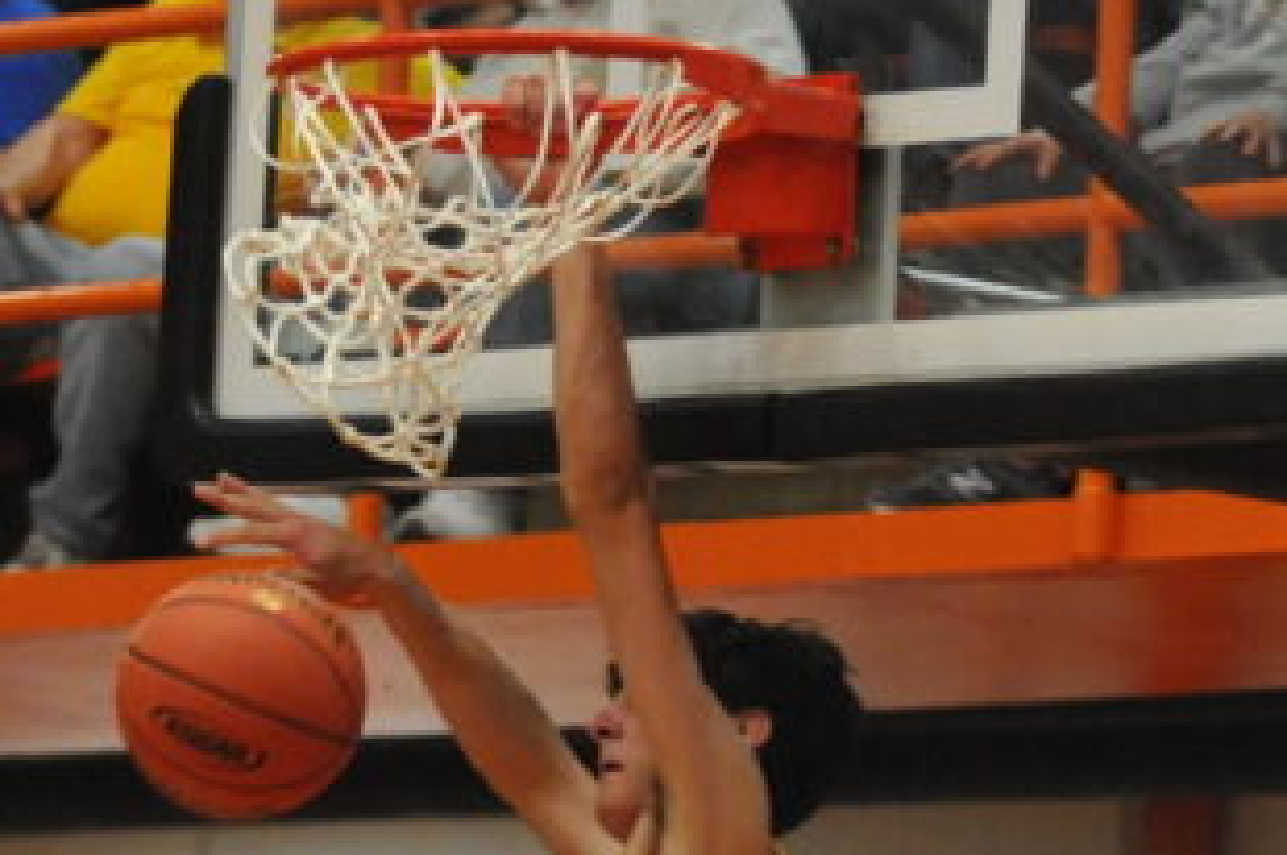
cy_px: 1303
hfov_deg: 5.9
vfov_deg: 3.9
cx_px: 527
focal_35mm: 347
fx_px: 12392
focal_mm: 105
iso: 6400
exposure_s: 1/400
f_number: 3.2
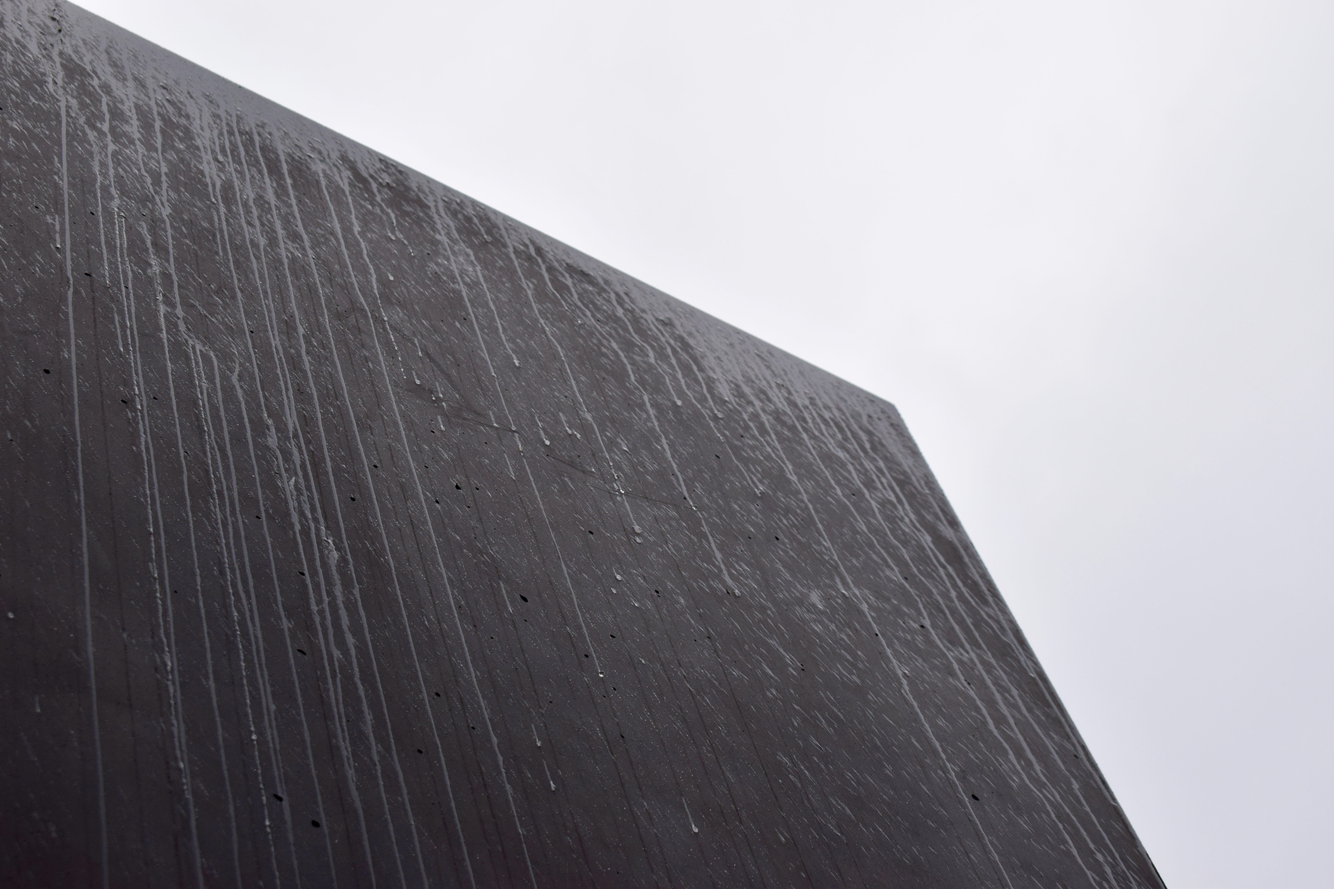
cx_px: 667
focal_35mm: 78
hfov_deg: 26.0
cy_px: 444
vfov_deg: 17.5
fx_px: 2890
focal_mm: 52
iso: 400
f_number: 9
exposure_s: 1/160
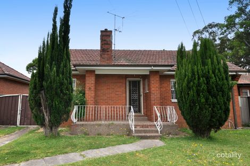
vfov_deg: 63.2
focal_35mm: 20
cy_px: 83
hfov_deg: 85.4
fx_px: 135
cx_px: 125
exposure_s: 1/200
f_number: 11
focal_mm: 13
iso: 200
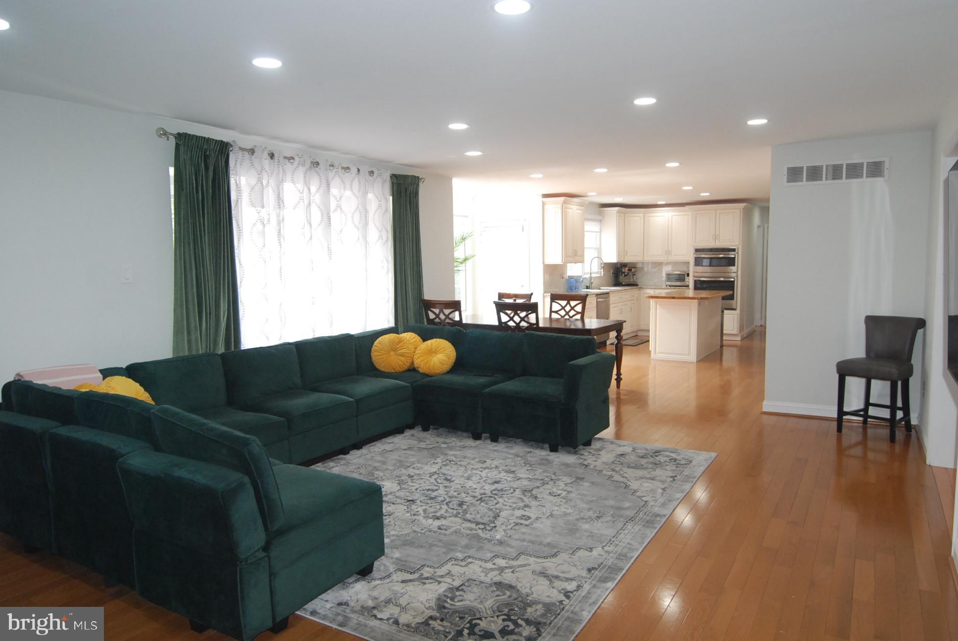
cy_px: 320
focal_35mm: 24
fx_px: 639
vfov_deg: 53.3
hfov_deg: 73.7
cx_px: 479
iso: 800
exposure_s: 1/200
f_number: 5
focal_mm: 16
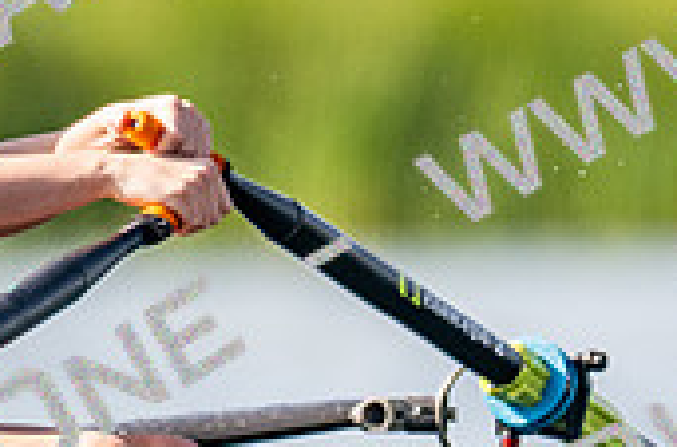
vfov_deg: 0.4
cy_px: 233
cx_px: 903
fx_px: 57404
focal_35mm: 3061
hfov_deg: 0.7
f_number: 4
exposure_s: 1/2500
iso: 200
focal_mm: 600
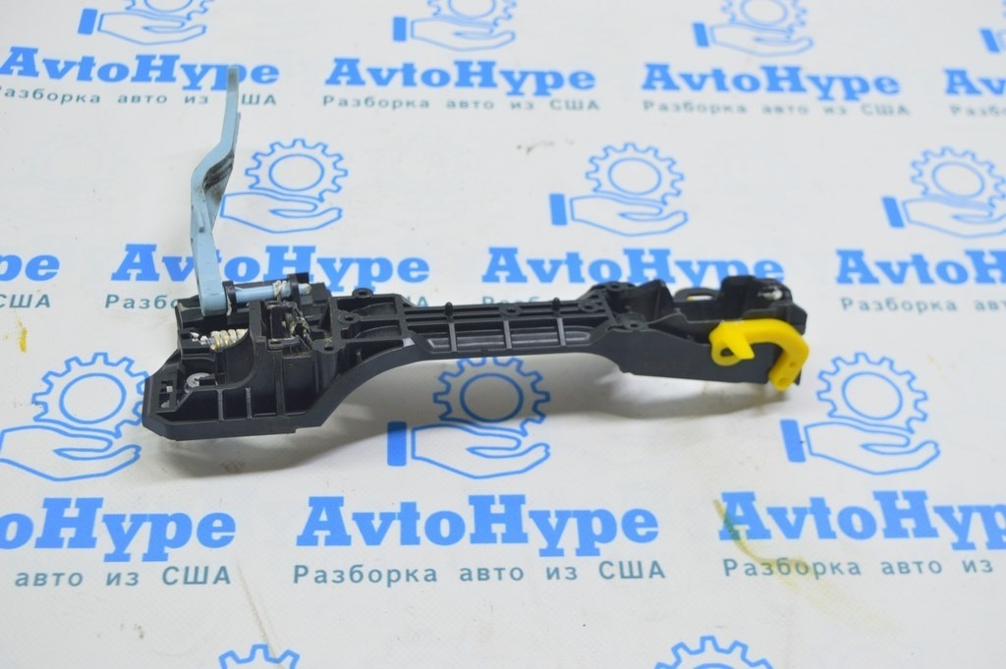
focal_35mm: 48
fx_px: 1340
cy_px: 334
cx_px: 503
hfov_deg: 41.1
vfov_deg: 28.0
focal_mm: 32
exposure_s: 1/20
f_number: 5.6
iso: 400
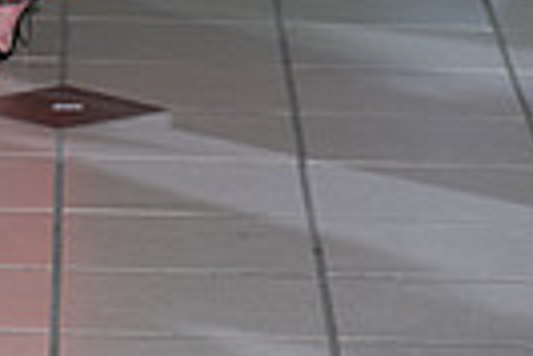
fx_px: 5603
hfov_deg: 5.4
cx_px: -28
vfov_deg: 3.6
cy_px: -460
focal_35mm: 378
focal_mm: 112
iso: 1250
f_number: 5
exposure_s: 1/160
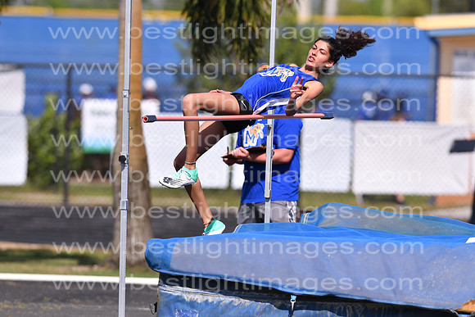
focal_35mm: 450
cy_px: 158
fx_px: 5939
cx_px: 238
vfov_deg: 3.1
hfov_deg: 4.6
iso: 400
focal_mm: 300
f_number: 4
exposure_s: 1/8000
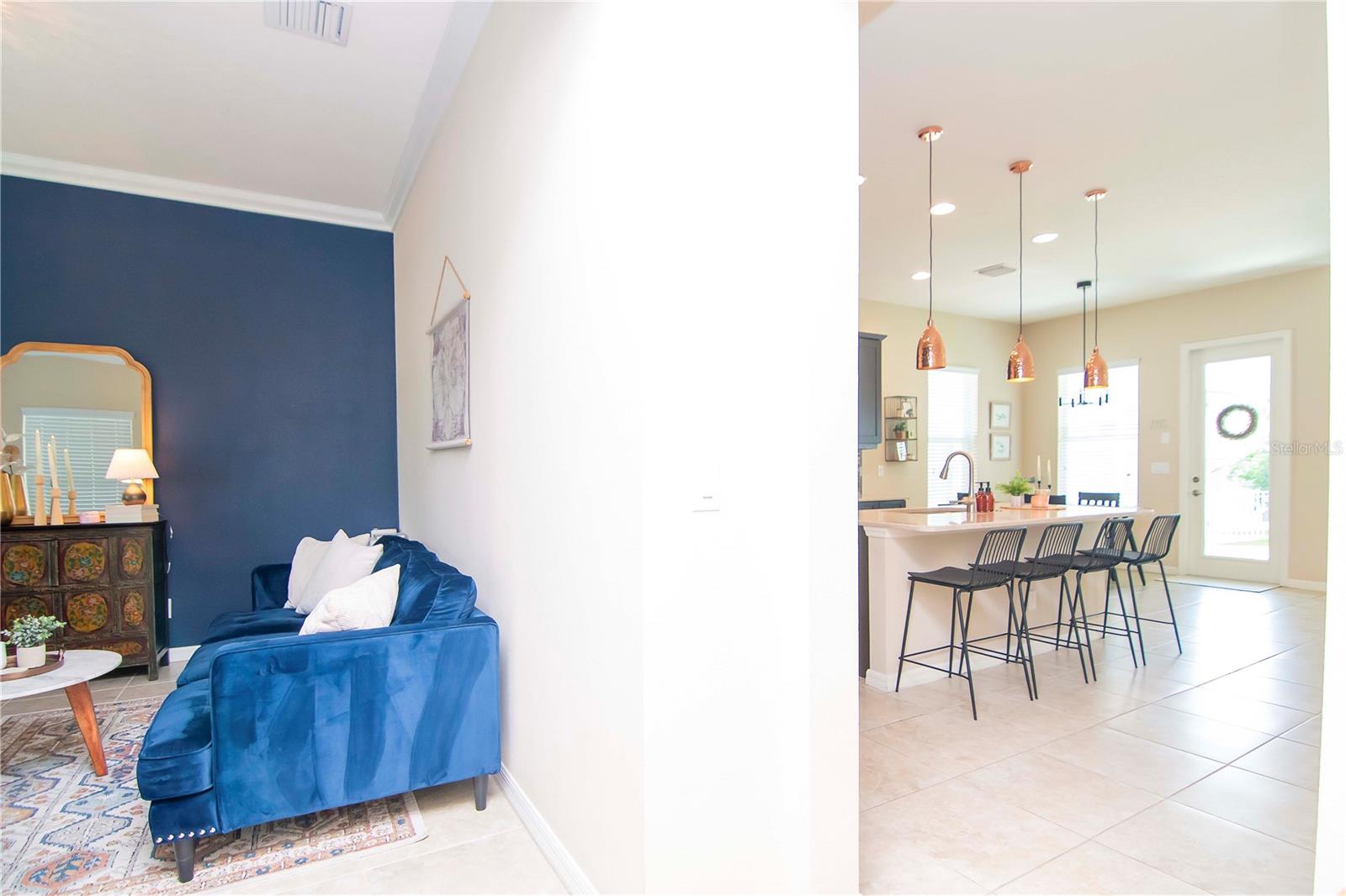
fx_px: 617
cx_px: 673
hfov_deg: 95.0
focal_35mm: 16
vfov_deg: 72.0
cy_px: 448
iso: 1250
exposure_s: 1/160
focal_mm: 11
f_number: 4
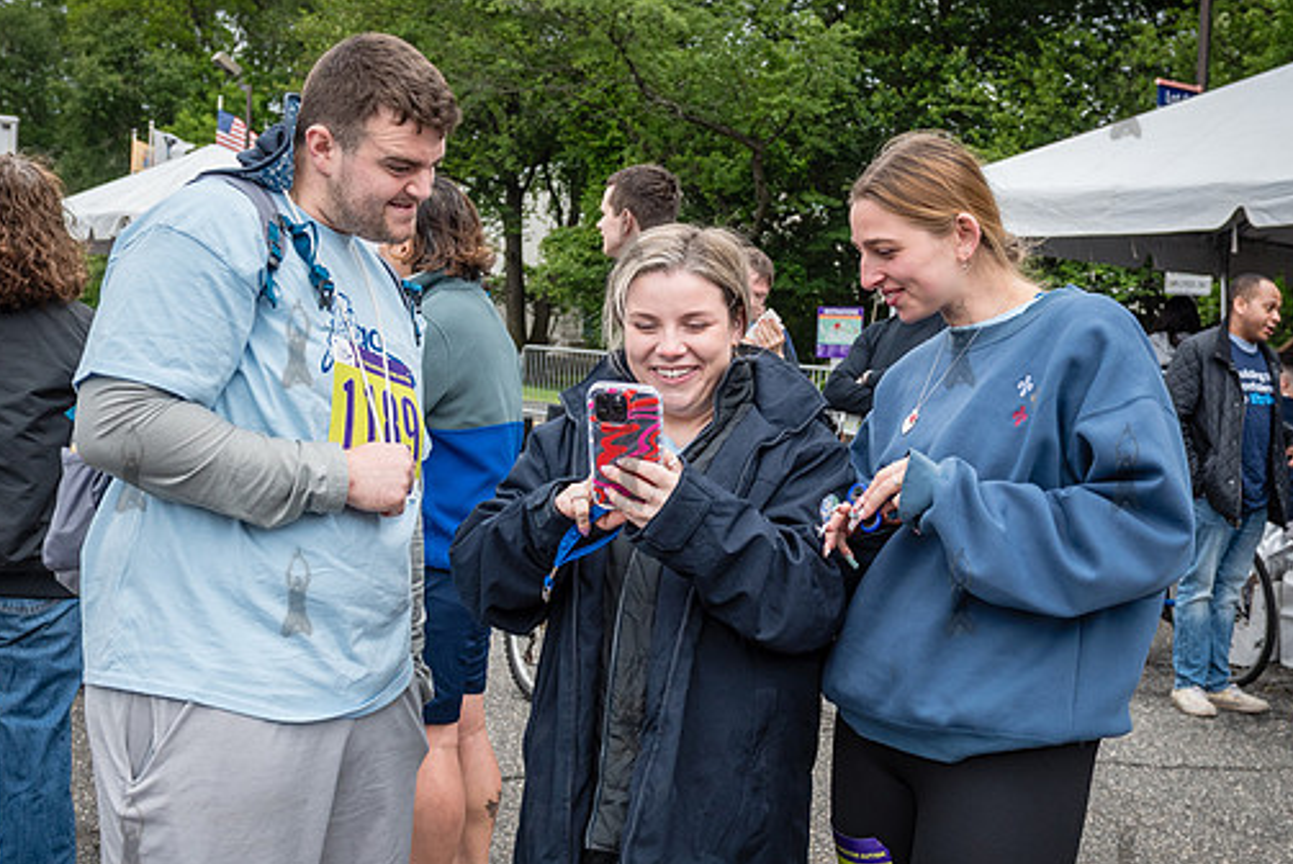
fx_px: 1761
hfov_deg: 40.3
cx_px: 656
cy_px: 404
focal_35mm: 49
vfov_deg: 27.6
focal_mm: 31
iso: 400
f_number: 4
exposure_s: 1/1000
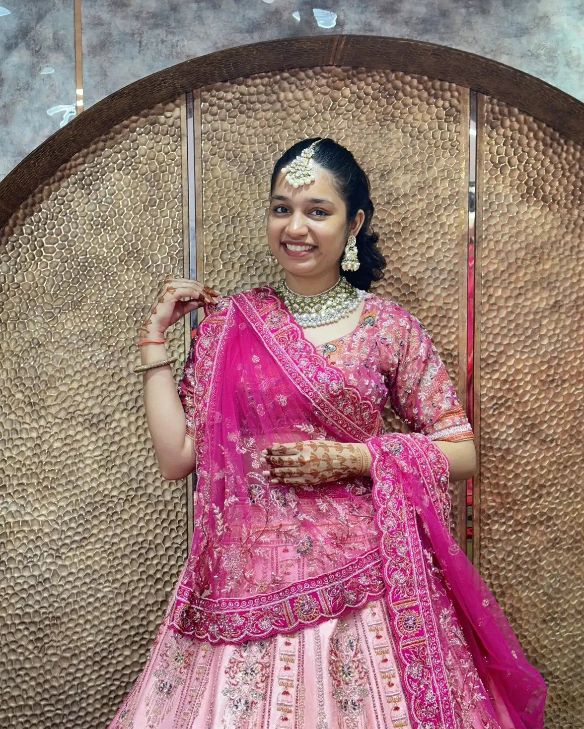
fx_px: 1102
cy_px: 391
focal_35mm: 51
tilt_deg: -2.5
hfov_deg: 29.7
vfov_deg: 36.6
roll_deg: -1.2
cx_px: 295
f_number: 1.78
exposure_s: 1/50
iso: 80
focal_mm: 6.86
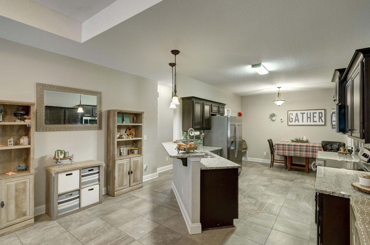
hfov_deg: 92.6
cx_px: 185
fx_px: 177
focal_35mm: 17
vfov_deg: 69.4
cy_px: 122
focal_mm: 11.5
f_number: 9
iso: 400
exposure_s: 1/8
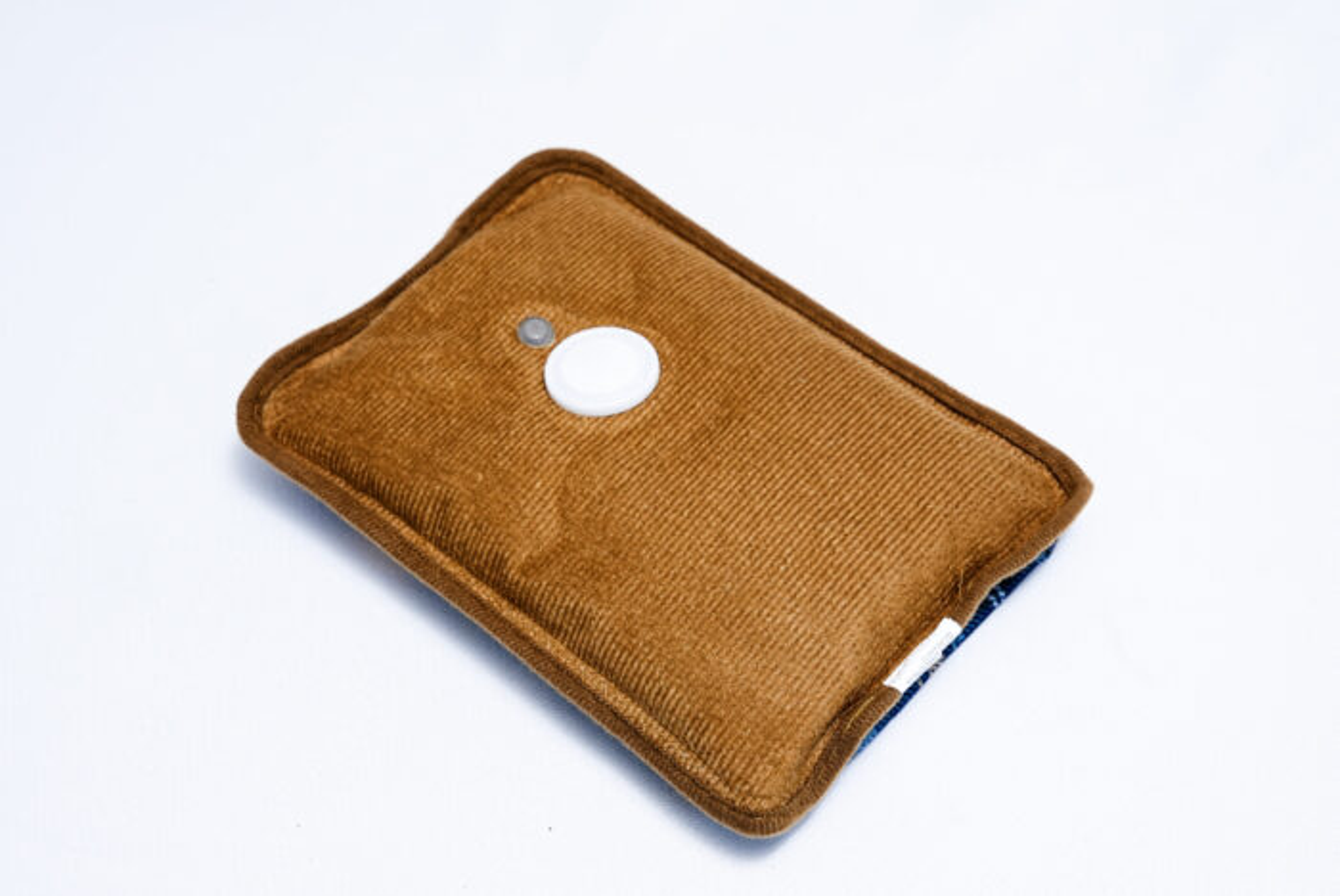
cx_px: 670
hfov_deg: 30.5
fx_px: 2459
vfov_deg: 20.7
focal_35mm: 66
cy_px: 448
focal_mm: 66
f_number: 8
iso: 3200
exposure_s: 1/160
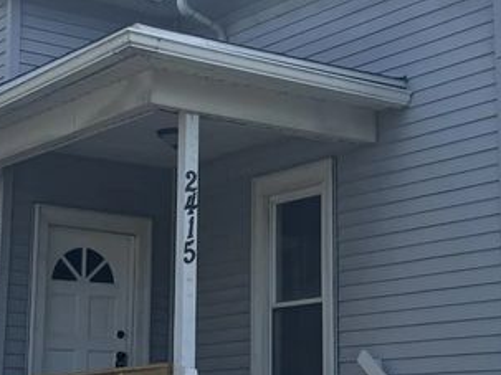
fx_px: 1273
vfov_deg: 16.7
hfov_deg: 22.3
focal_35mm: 88
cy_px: 129
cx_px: 266
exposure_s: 1/3534
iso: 50
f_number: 1.6
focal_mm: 5.96
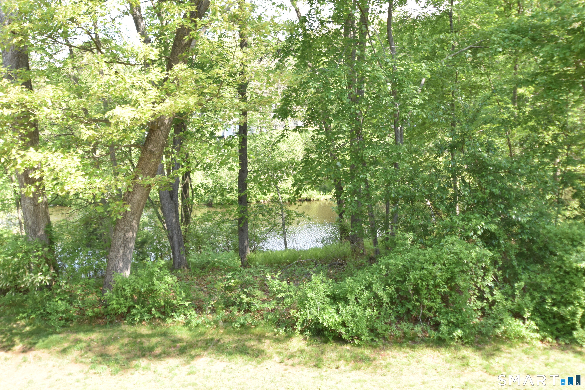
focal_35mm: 36
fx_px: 585
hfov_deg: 53.1
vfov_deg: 36.9
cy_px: 195
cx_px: 292
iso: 400
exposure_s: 1/160
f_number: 6.3
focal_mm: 24
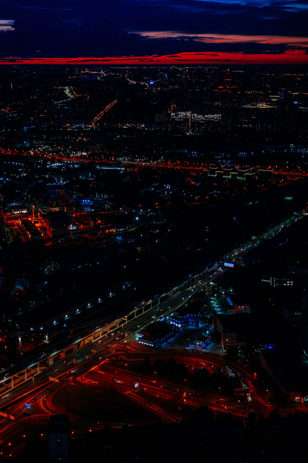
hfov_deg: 27.0
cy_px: 232
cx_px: 154
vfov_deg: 39.6
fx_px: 642
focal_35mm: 50
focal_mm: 33
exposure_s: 1/30
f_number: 2.8
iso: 800
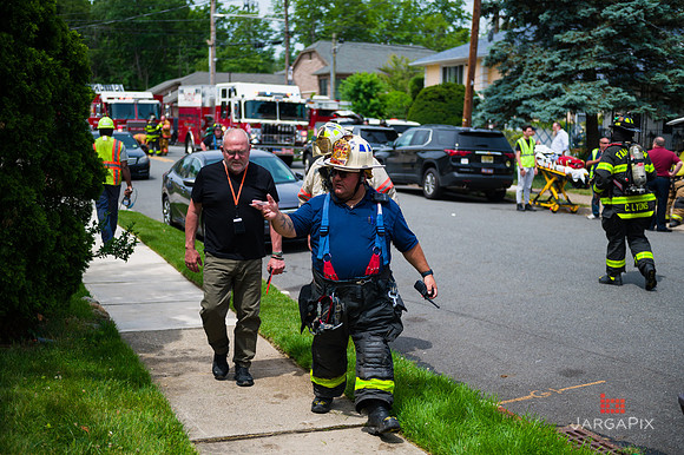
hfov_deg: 39.6
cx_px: 342
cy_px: 228
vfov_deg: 27.0
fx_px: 949
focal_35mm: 50
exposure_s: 1/4000
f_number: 3.2
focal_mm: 50
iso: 200
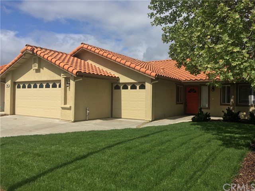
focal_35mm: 29
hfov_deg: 61.7
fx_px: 214
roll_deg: -0.6
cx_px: 128
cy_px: 96
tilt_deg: +1.7
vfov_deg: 48.2
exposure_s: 1/1972
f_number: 2.2
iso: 25
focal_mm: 4.15
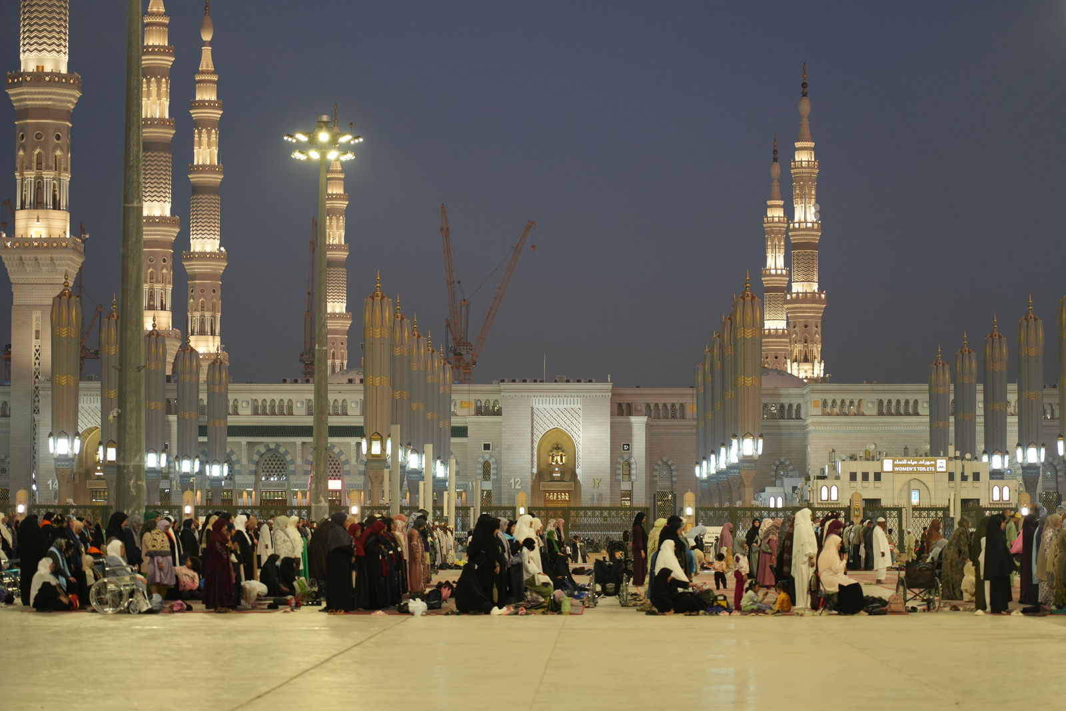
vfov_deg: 13.0
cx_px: 533
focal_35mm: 105
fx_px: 3109
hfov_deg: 19.5
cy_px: 356
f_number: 4
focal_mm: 105
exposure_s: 1/160
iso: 1600
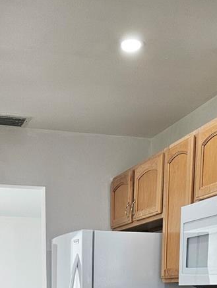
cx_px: 86
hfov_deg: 23.3
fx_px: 526
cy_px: 391
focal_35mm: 63
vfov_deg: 25.6
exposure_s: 1/180
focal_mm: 5.4
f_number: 1.8
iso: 100
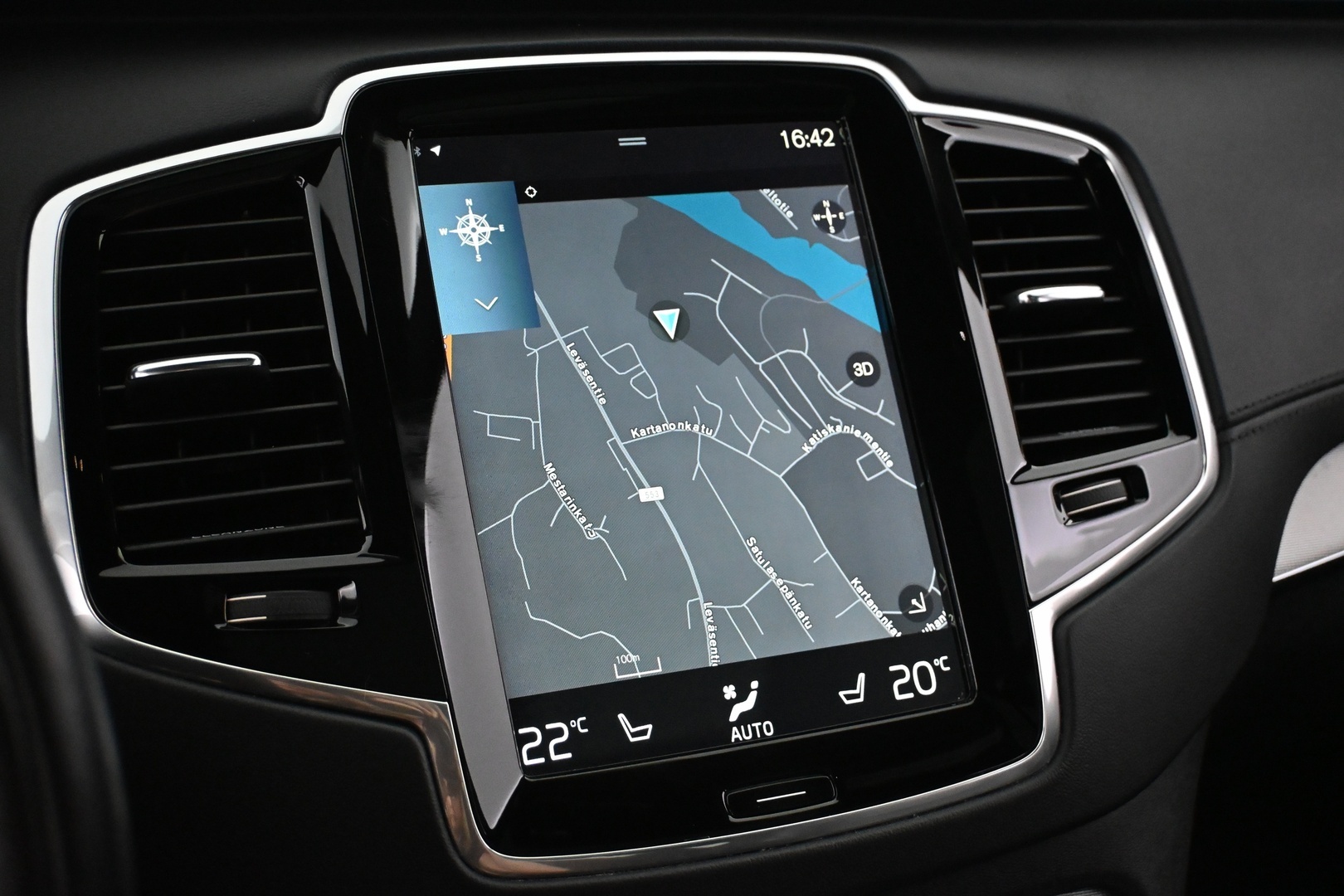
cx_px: 672
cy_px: 448
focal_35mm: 47
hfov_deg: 41.7
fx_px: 1764
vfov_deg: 28.5
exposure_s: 1/60
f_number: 5
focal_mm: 31.5
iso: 5600
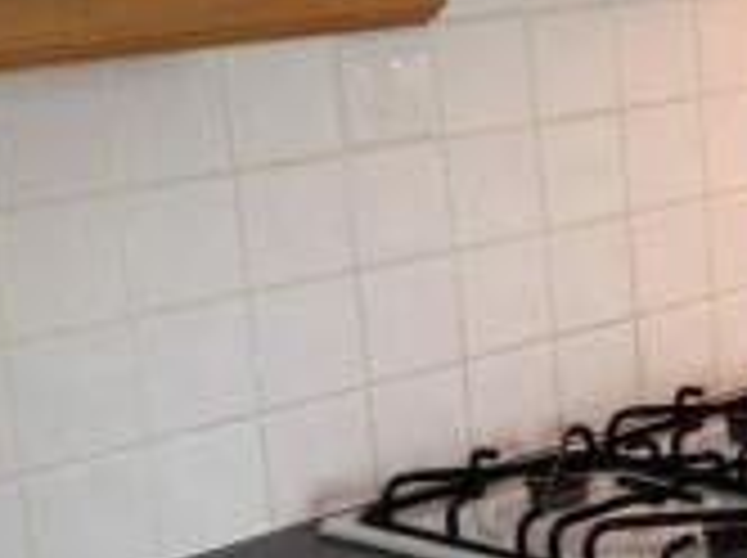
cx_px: 1258
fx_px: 2500
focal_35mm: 116
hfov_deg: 15.2
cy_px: 331
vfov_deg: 12.7
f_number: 2.4
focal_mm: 4.13
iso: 64
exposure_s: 1/20
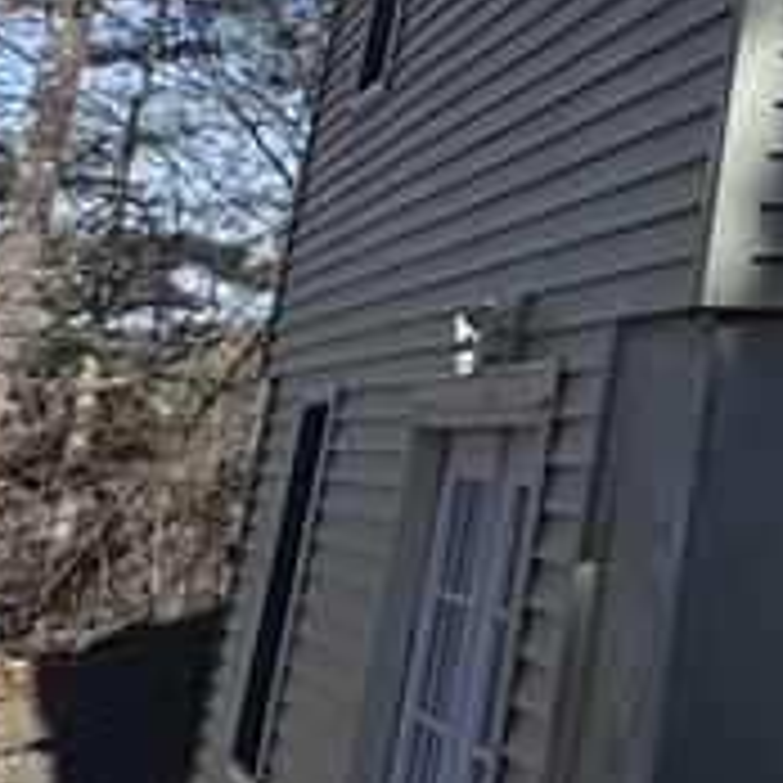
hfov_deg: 14.8
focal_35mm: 73
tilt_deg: +16.4
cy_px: -198
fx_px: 1868
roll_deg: +2.7
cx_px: 1876
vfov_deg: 21.7
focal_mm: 2.22
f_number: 2.2
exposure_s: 1/2028
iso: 50
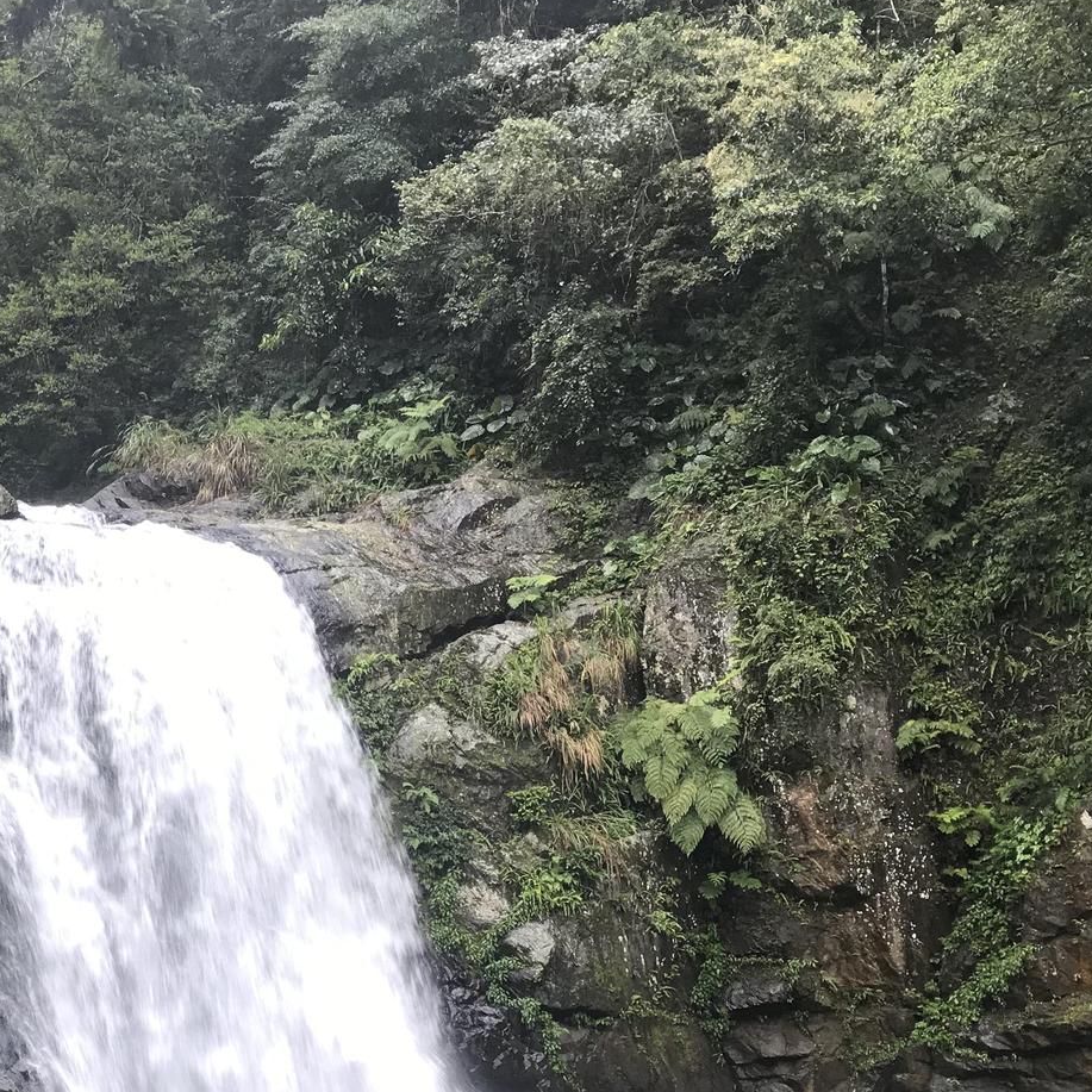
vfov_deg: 31.1
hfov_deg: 31.2
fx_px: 1927
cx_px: 313
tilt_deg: +4.9
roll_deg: +1.8
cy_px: 823
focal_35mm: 54
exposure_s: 1/40
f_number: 1.8
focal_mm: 3.99
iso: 25
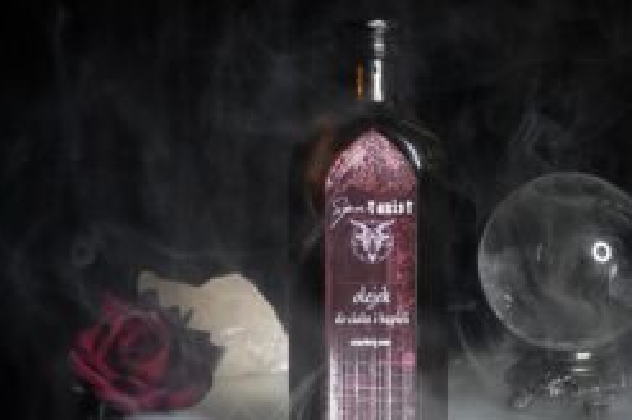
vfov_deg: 21.2
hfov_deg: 31.4
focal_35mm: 64
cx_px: 379
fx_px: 1119
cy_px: 213
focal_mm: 25
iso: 6400
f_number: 4
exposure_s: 1/30
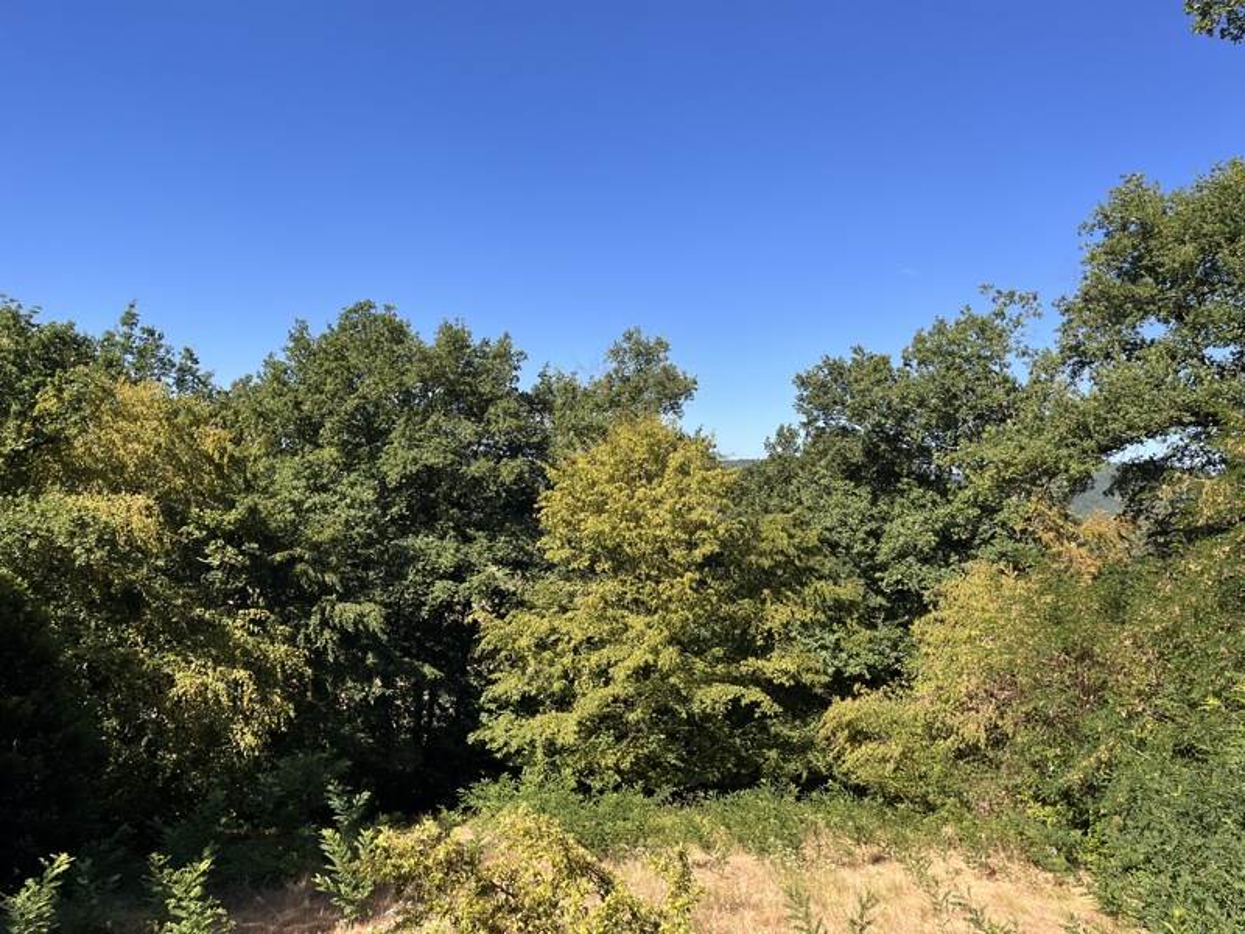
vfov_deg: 53.1
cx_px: 622
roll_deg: -3.7
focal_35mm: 26
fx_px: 935
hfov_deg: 67.3
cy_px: 467
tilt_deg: -0.8
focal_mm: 5.1
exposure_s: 1/2101
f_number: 1.6
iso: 50
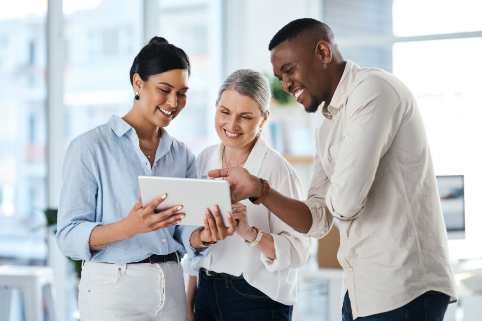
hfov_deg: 23.9
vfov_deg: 16.1
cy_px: 160
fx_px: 1138
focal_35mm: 85
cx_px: 241
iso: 200
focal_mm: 85
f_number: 2.2
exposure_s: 1/250
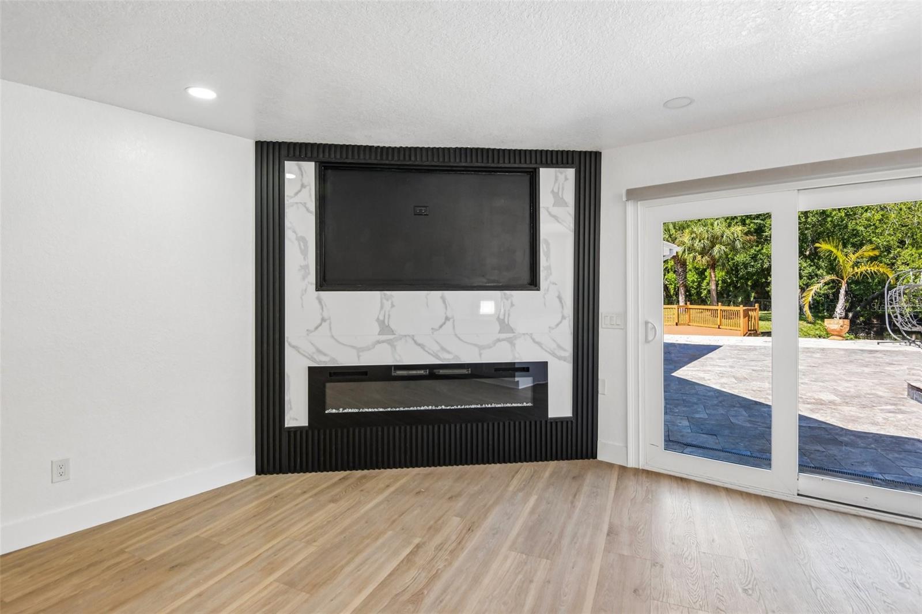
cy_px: 307
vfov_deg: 73.7
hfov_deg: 96.7
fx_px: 410
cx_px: 461
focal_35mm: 16
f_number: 8
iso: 400
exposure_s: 1/60
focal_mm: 16
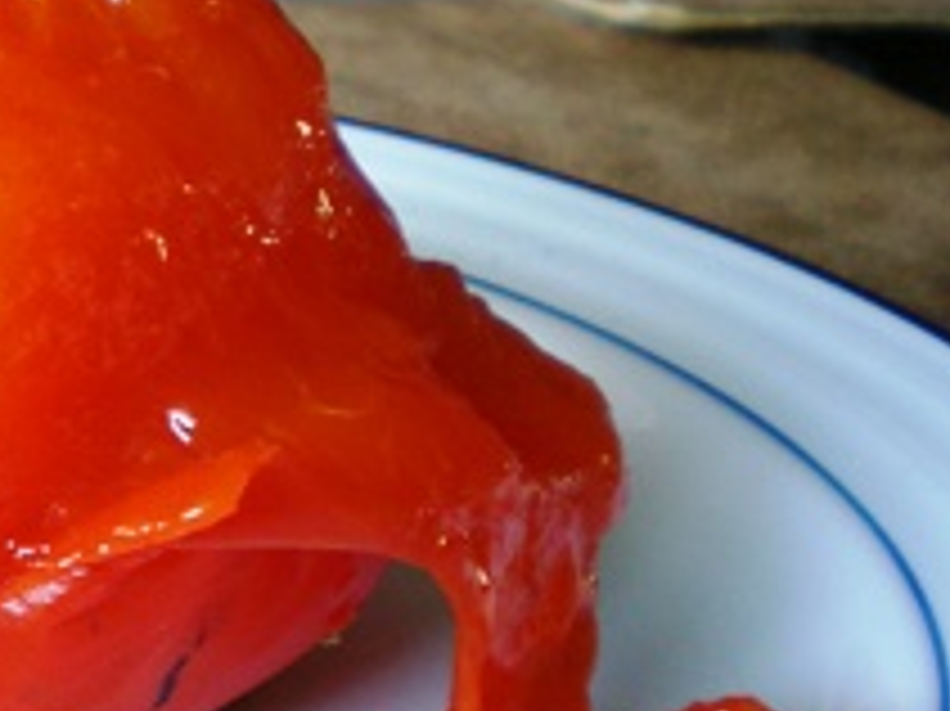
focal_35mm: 90
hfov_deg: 20.5
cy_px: 466
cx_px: -167
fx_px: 2469
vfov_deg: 16.4
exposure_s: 1/13.7
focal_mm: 6.3
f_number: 3.1
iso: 200
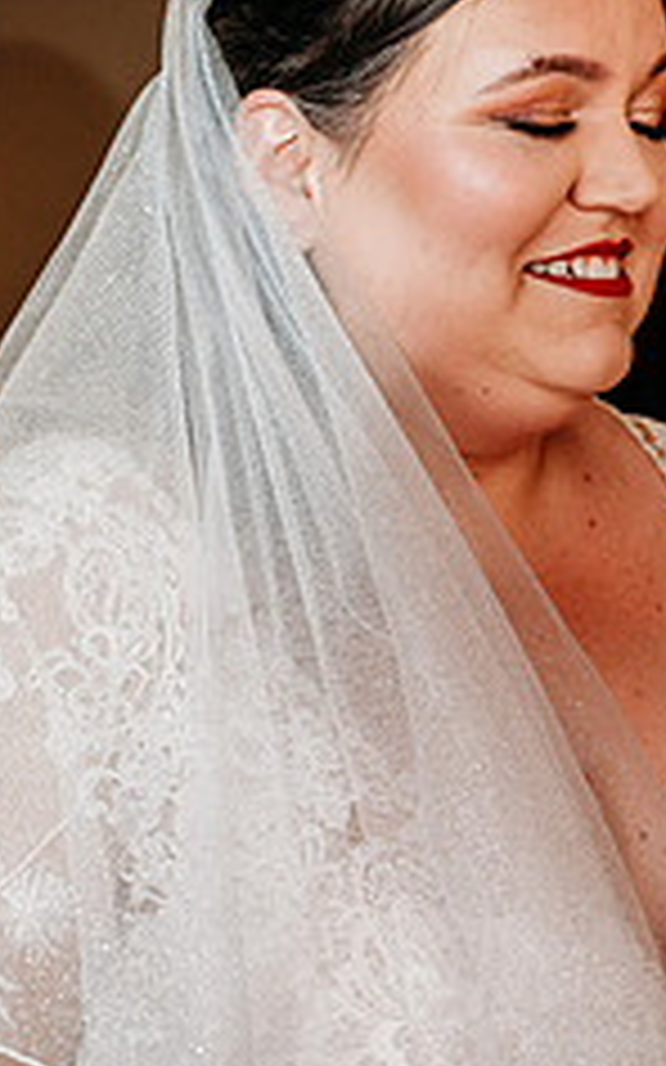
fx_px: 1744
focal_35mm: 60
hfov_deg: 21.4
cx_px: 162
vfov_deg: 33.9
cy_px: 421
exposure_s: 1/200
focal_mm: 24
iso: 1250
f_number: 4.5
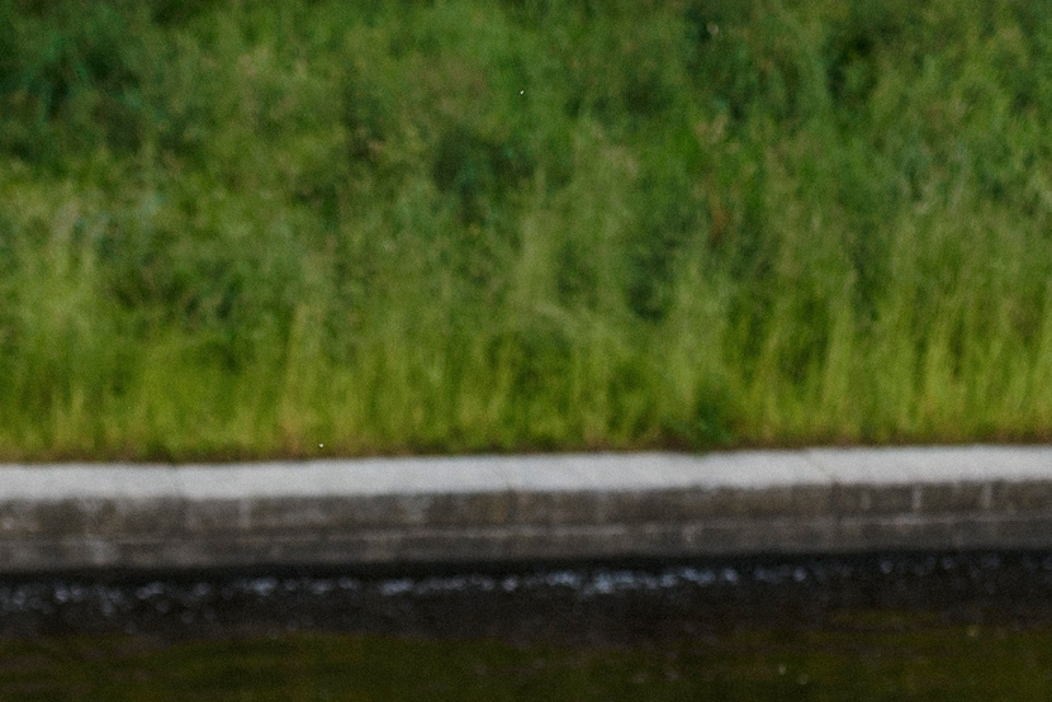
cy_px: 763
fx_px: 3186
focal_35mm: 109
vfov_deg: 12.4
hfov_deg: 18.7
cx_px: 442
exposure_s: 1/1600
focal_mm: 35
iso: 100
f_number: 2.2
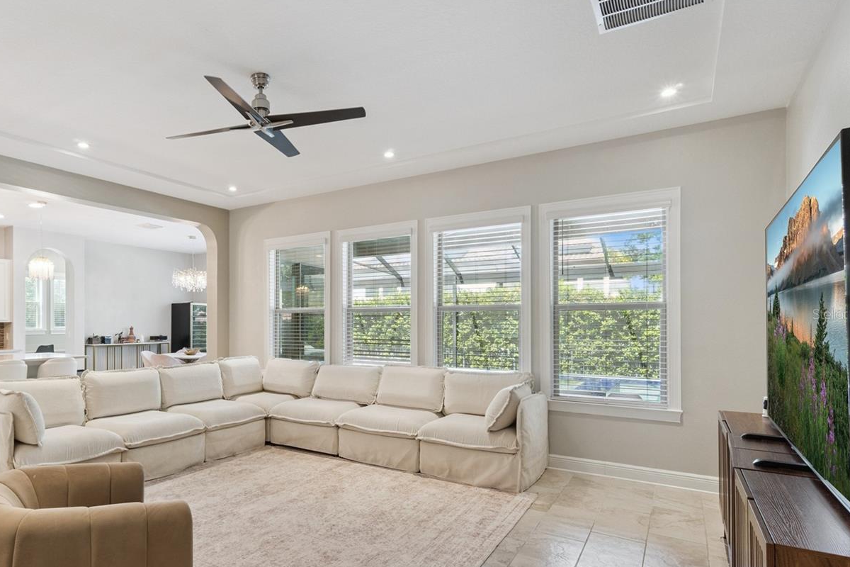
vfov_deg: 61.8
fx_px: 472
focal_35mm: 20
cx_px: 309
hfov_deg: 82.1
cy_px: 314
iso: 400
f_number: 11
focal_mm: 10
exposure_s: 1/8
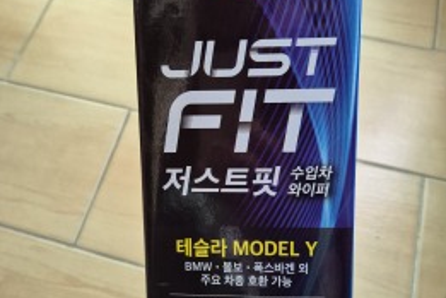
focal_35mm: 33
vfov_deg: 40.0
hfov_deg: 57.2
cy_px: 149
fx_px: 409
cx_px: 217
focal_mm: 5.4
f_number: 1.8
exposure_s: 1/120
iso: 500
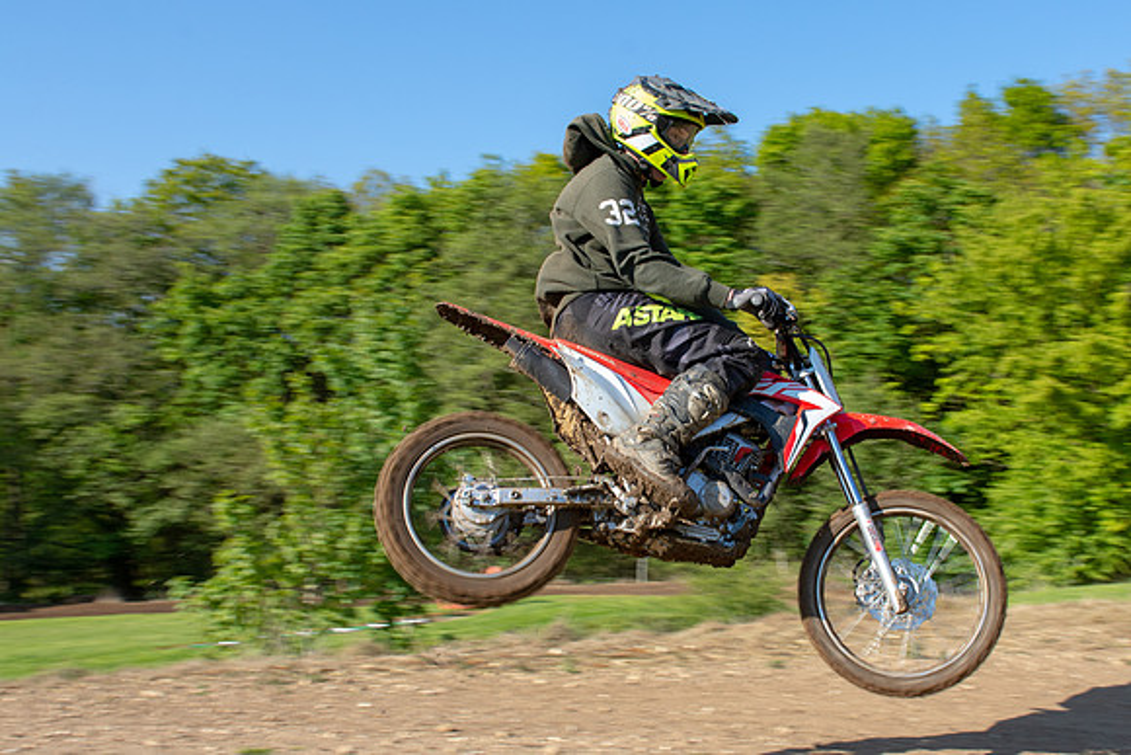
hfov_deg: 45.7
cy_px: 415
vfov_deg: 31.6
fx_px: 1334
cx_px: 667
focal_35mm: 42
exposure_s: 1/320
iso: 320
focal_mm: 24
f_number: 6.3
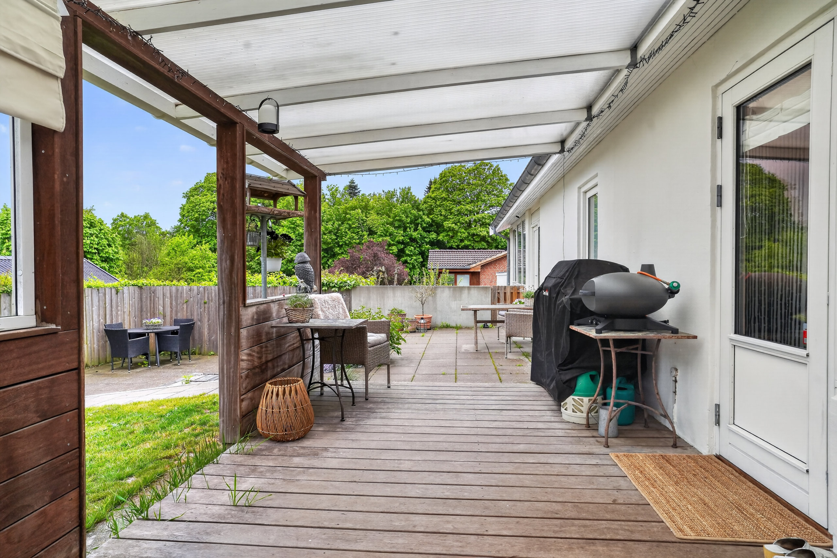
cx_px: 418
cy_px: 279
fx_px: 465
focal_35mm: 20
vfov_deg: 61.9
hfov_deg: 84.0
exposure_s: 1/125
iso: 400
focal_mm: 20
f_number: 8
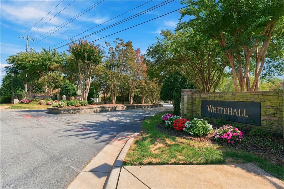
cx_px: 142
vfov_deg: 73.7
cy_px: 94
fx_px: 126
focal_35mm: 16
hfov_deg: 96.8
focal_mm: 16
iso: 400
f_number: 7.1
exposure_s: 1/500
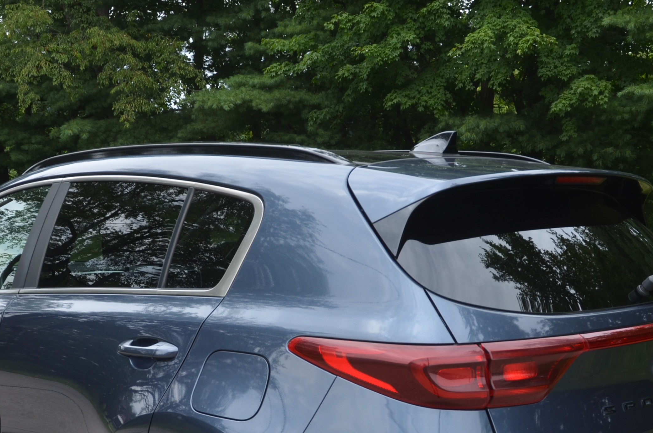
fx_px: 869
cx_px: 281
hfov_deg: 41.1
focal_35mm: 48
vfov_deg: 27.1
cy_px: 378
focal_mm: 18
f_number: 6.3
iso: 200
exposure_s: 1/160
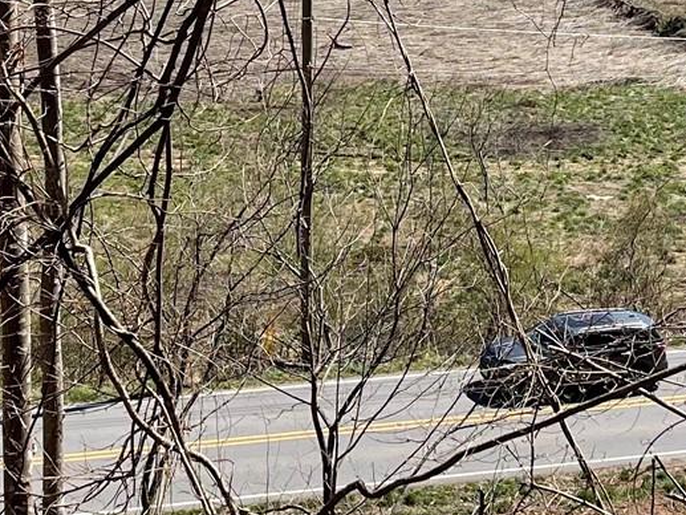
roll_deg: +0.2
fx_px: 1962
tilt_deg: -6.1
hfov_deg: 19.8
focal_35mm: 99
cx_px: 303
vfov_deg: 14.5
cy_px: -90
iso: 32
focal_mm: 5.1
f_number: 1.6
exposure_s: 1/2545
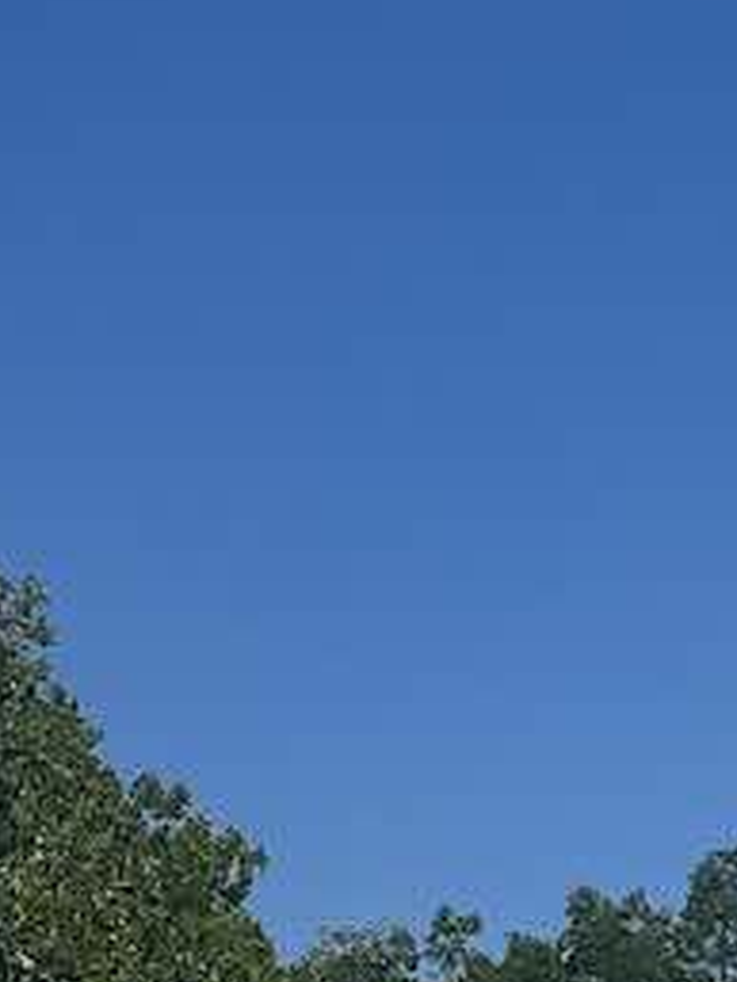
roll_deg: -0.7
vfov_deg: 16.3
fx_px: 3177
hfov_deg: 12.8
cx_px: 939
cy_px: 1376
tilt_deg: +0.6
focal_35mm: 112
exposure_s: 1/8929
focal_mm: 6.86
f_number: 1.78
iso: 80
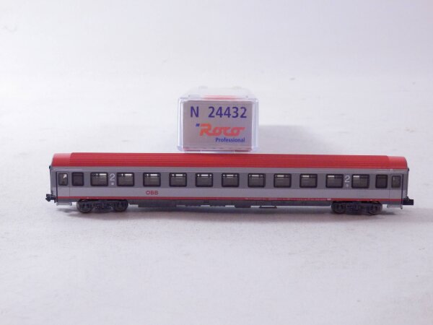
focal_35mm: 66
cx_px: 216
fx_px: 826
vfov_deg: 22.3
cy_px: 162
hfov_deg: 29.4
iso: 1000
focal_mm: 11.9
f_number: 4.4
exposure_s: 1/160
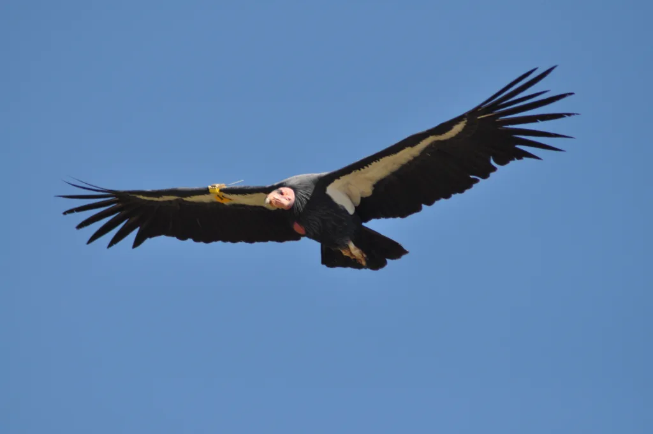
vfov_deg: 3.0
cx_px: 326
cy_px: 217
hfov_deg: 4.6
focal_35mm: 450
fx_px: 8152
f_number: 7.1
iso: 400
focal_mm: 300
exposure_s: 1/1000
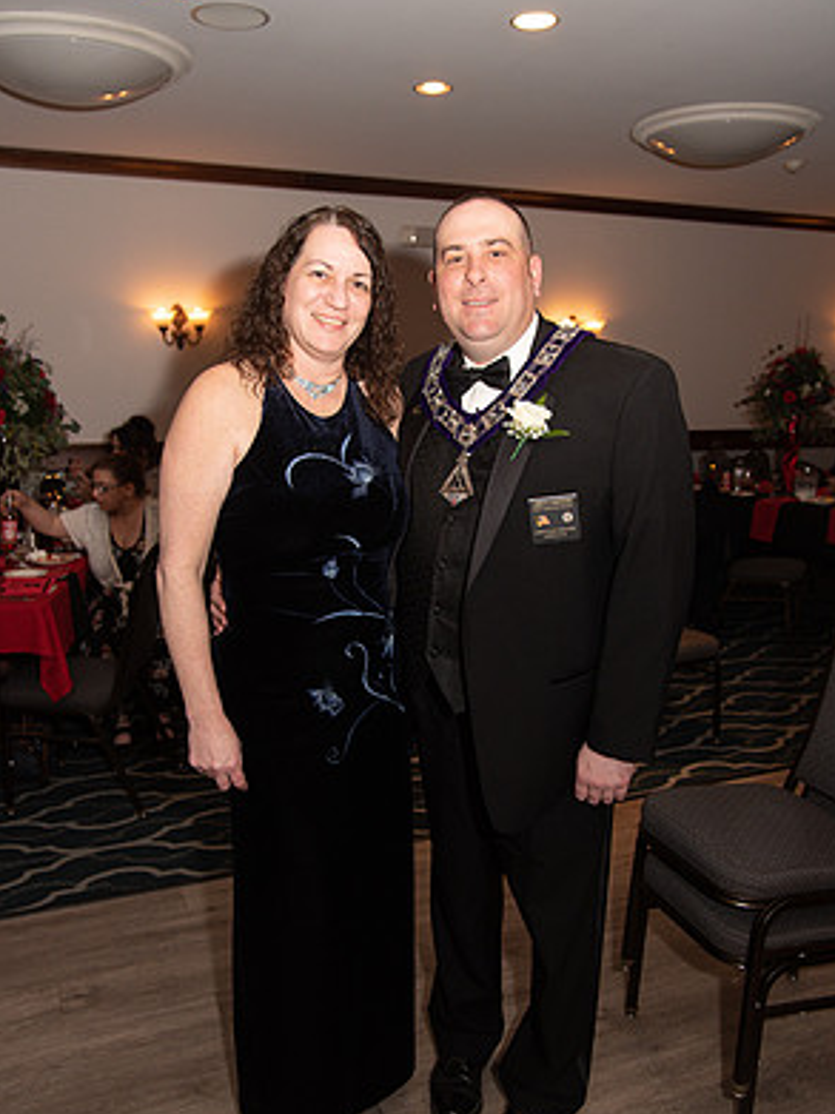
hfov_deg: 45.4
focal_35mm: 31
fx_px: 998
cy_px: 581
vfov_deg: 58.3
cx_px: 425
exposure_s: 1/200
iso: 800
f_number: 4
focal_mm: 28
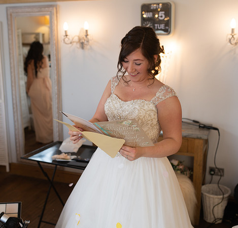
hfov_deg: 39.0
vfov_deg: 37.5
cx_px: 128
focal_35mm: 44
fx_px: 336
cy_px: 113
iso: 250
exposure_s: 1/100
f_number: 3.2
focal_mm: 35
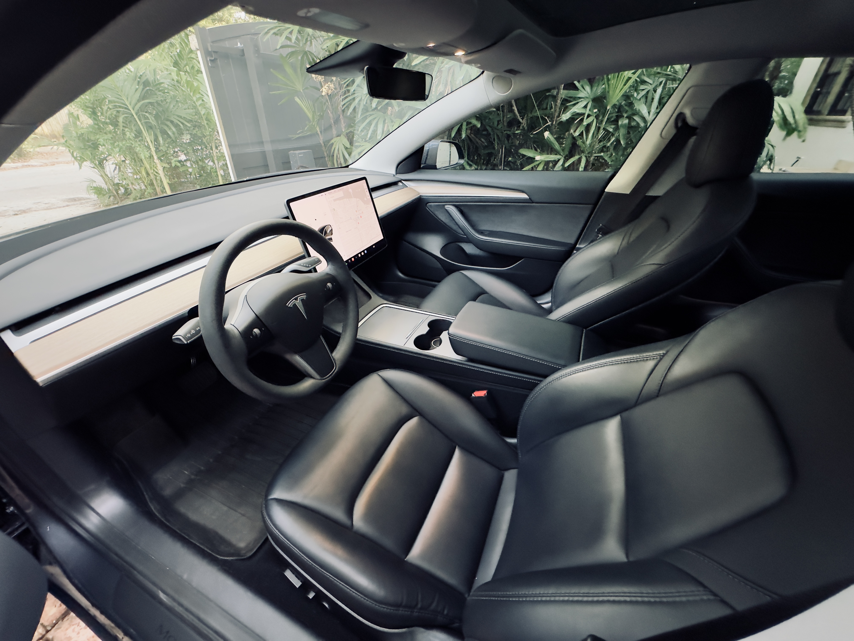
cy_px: 320
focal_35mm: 14
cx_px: 427
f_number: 2.2
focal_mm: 2.22
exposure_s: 1/42
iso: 1250
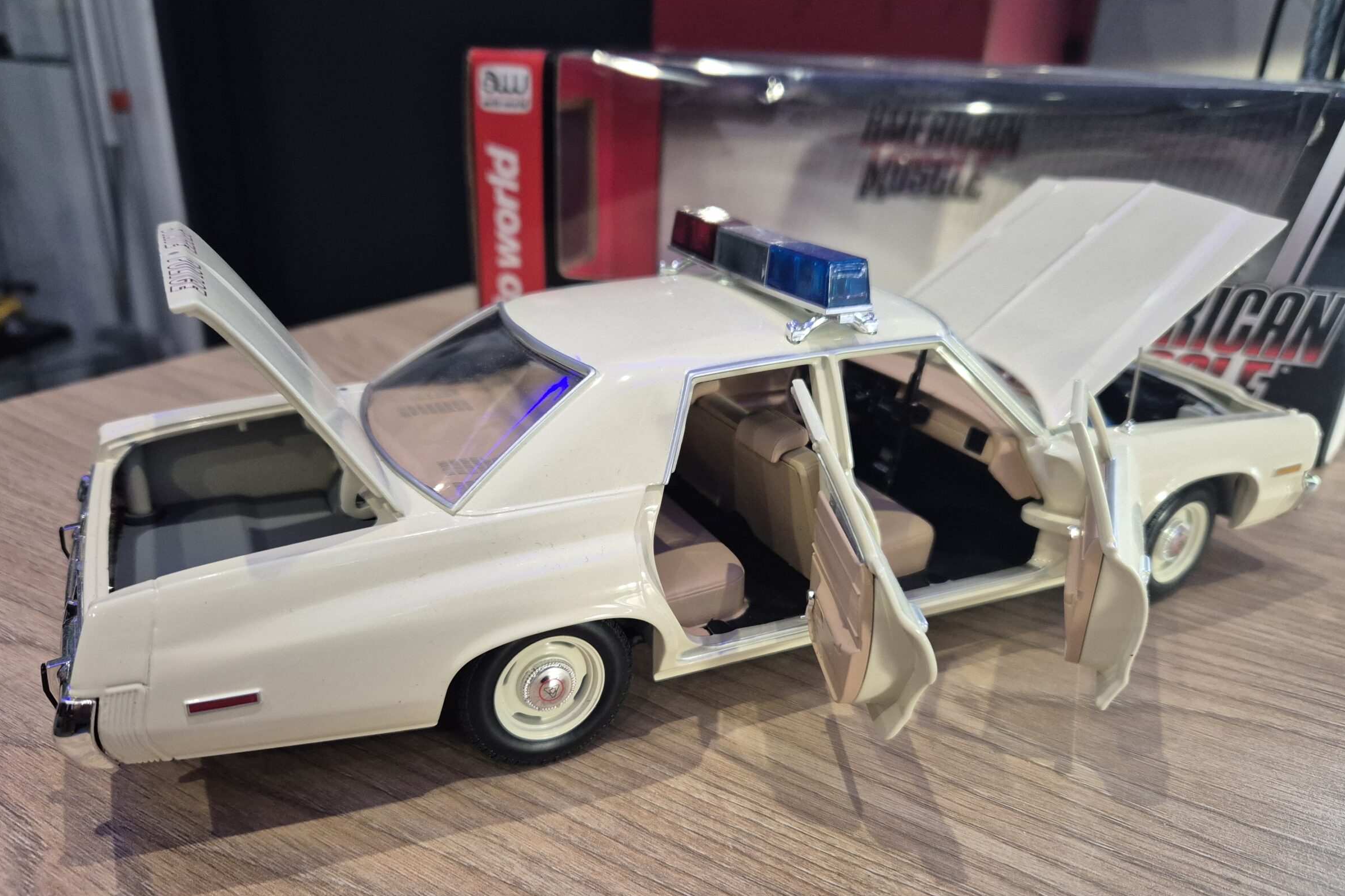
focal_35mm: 26
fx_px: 971
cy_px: 490
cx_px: 665
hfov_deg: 69.4
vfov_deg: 49.5
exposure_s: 1/100
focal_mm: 5.4
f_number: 1.8
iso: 640
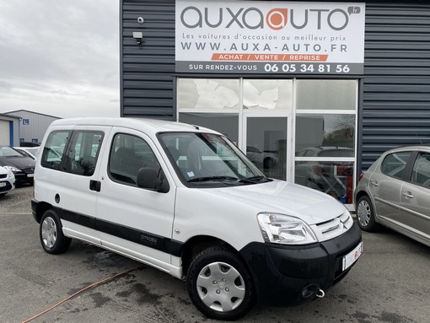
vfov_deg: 53.1
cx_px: 215
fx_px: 323
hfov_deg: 67.3
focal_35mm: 26
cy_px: 162
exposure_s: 1/485
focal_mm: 4.25
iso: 32
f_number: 1.8
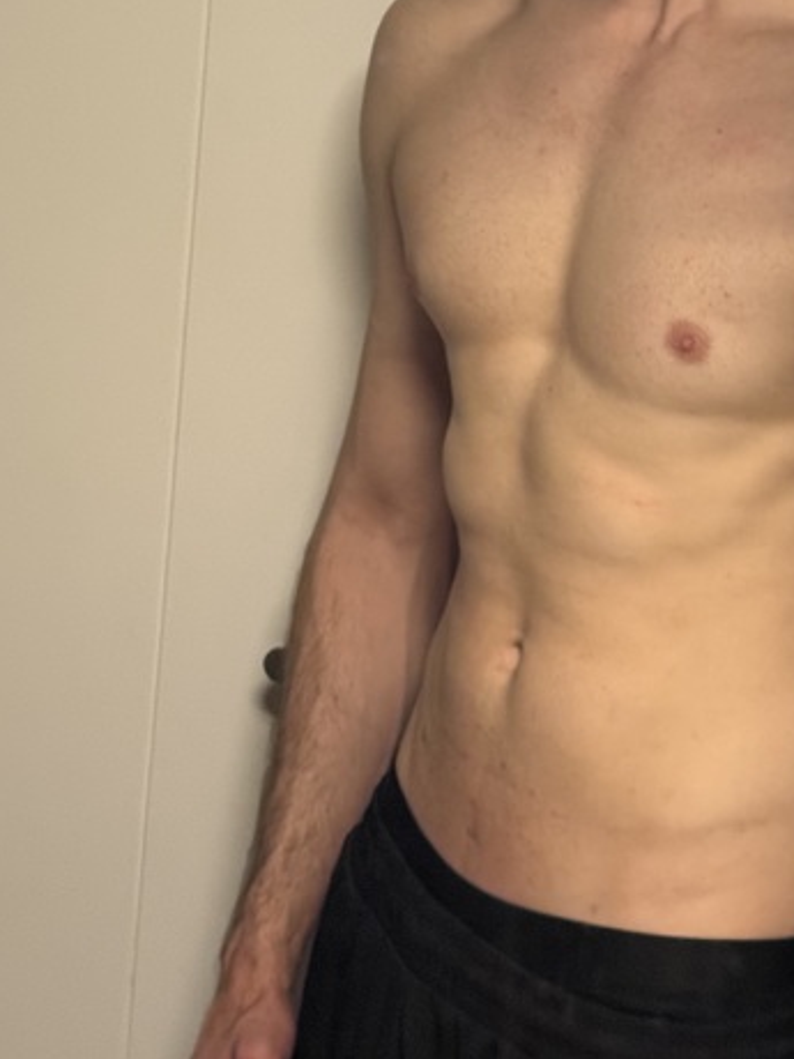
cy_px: 21
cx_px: 509
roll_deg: -4.8
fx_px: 2936
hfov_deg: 15.4
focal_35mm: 96
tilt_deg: -6.7
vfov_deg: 19.9
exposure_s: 1/40
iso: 500
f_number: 1.78
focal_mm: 6.76
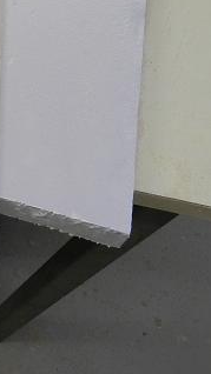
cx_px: -150
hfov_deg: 16.5
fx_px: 626
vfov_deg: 31.8
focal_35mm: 63
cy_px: 40
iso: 180
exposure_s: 1/30
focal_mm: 4
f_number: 3.4
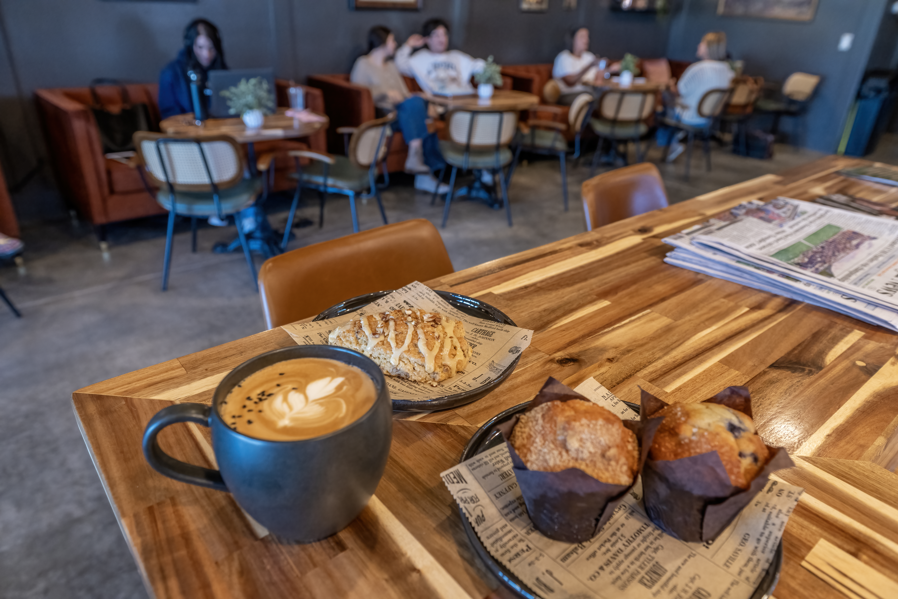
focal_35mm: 24
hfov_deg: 73.7
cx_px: 449
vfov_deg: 53.1
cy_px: 300
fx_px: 599
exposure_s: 1/125
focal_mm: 24
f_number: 4.5
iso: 2000
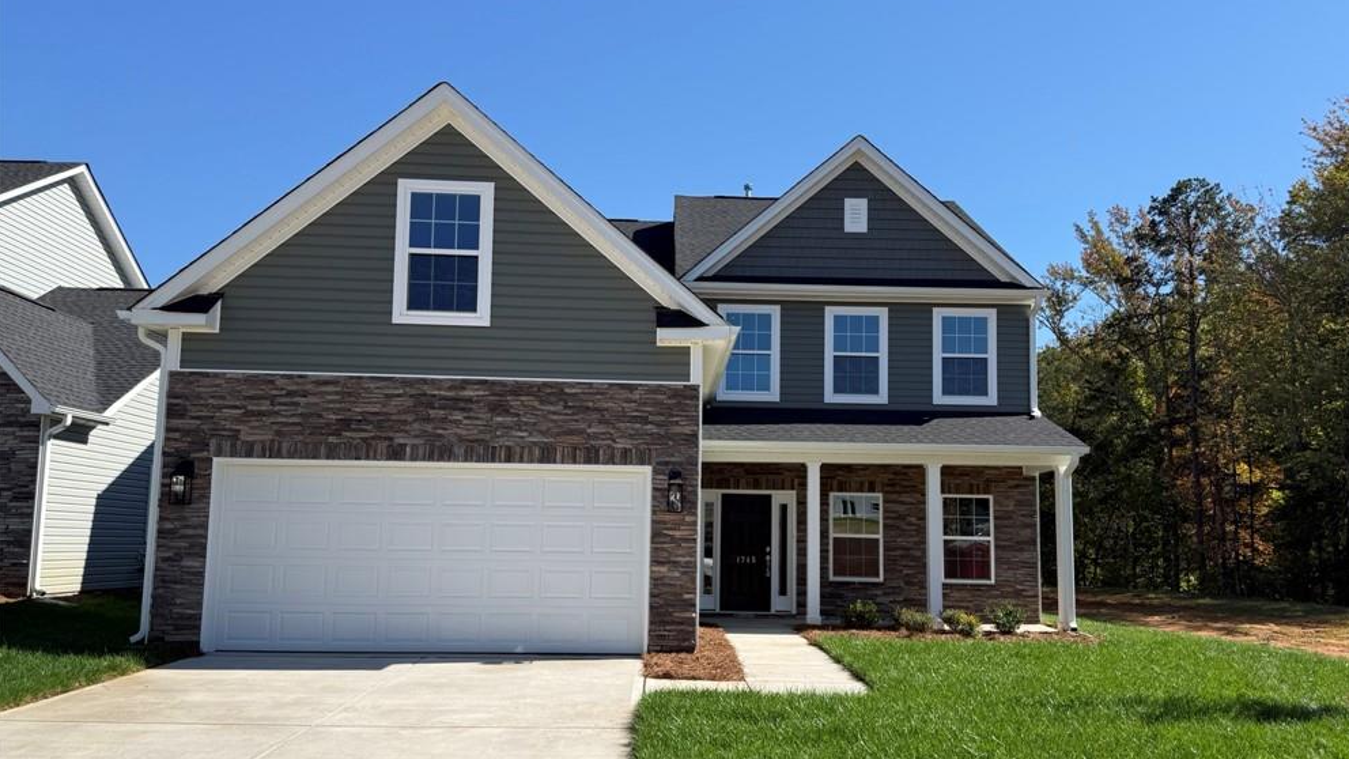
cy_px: 435
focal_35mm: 27
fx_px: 966
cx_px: 692
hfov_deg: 69.8
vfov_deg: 42.8
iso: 80
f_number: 1.78
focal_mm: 6.76
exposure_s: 1/4167
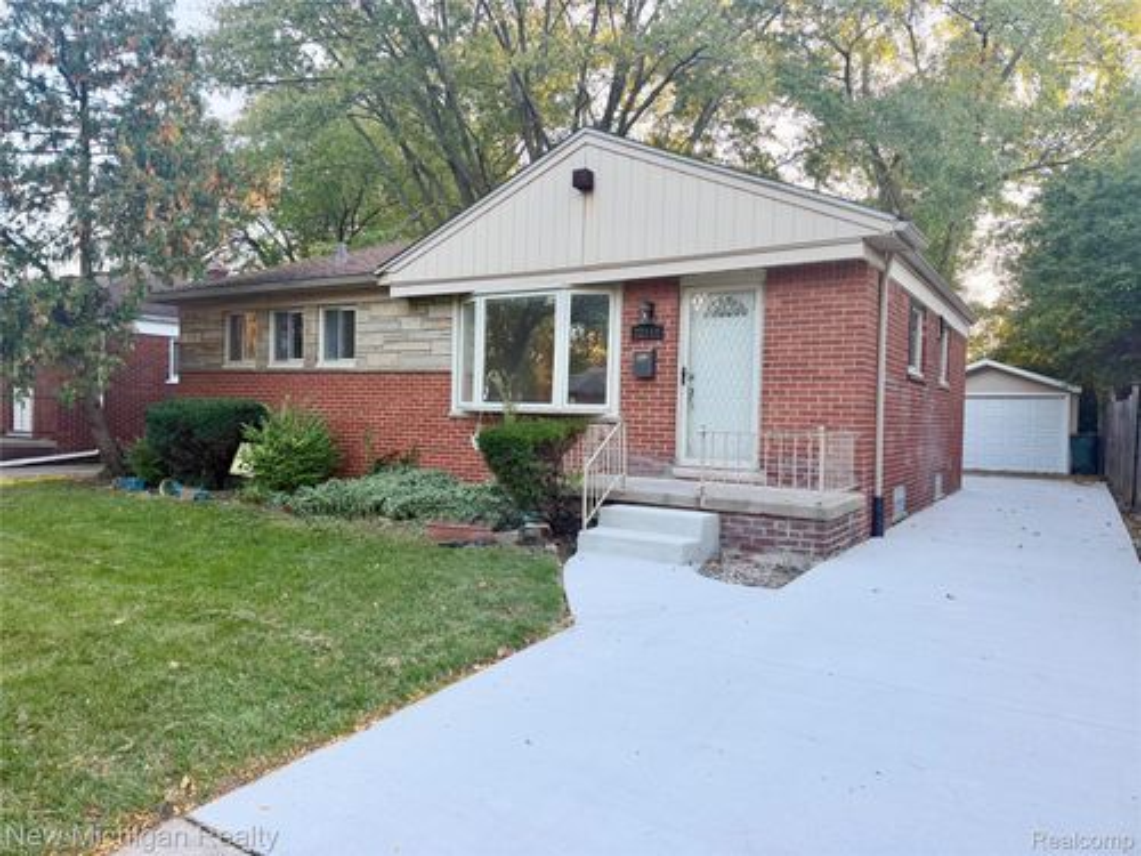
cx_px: 570
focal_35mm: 24
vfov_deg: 56.8
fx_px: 791
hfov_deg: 71.6
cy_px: 428
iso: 160
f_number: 1.78
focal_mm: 6.76
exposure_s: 1/225
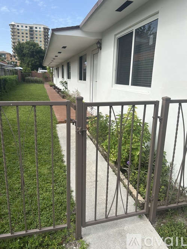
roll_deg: -1.5
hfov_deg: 53.0
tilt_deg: -11.7
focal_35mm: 26
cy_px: 124
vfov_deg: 67.3
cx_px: 94
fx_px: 187
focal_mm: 5.7
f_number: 1.5
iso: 50
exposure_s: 1/3257
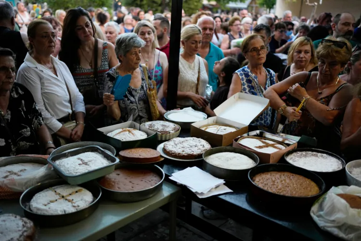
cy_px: 120
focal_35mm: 35
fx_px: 351
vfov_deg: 37.9
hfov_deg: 54.4
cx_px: 180
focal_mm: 35
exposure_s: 1/500
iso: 320
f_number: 2
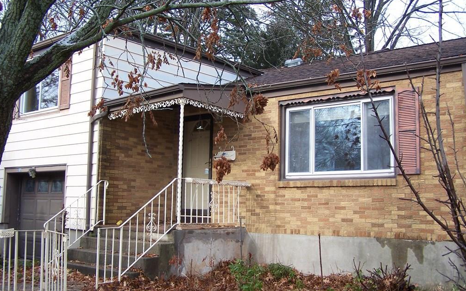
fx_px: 521
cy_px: 150
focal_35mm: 41
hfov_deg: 48.2
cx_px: 233
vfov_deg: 31.3
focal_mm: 6.3
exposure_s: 1/350
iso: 80
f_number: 2.8
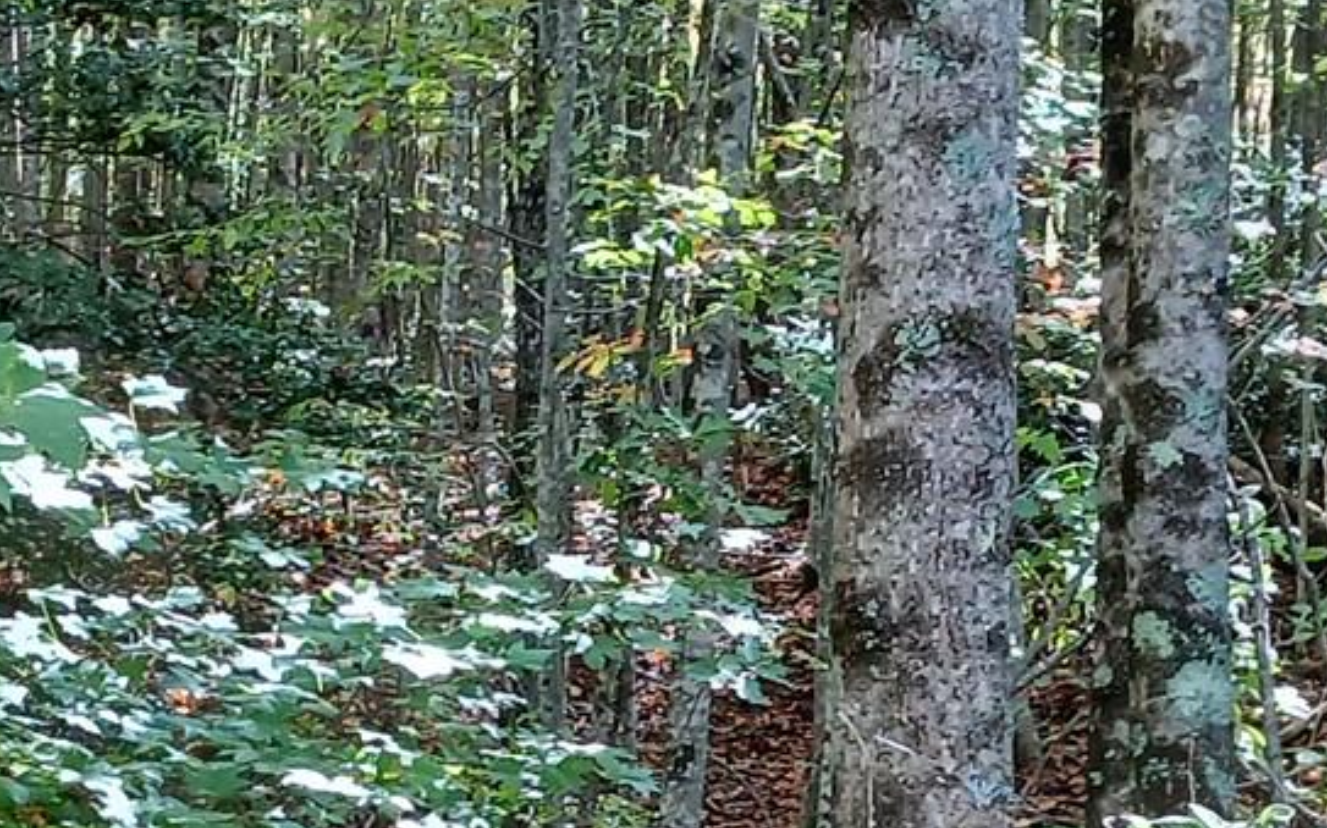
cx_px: 694
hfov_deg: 20.0
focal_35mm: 104
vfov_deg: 12.5
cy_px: 757
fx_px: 3760
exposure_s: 1/60
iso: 80
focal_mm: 3.98
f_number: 1.8
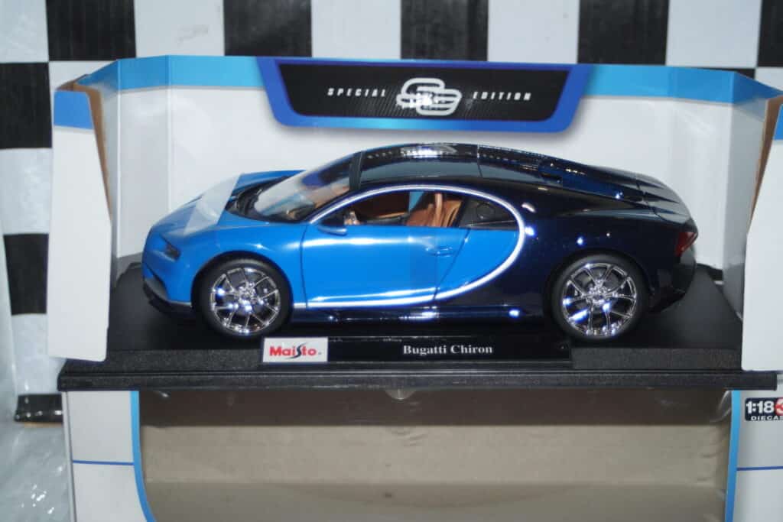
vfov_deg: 22.6
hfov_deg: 33.4
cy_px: 261
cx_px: 392
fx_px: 1305
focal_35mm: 60
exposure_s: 1/80
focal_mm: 40
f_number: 4.5
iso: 250
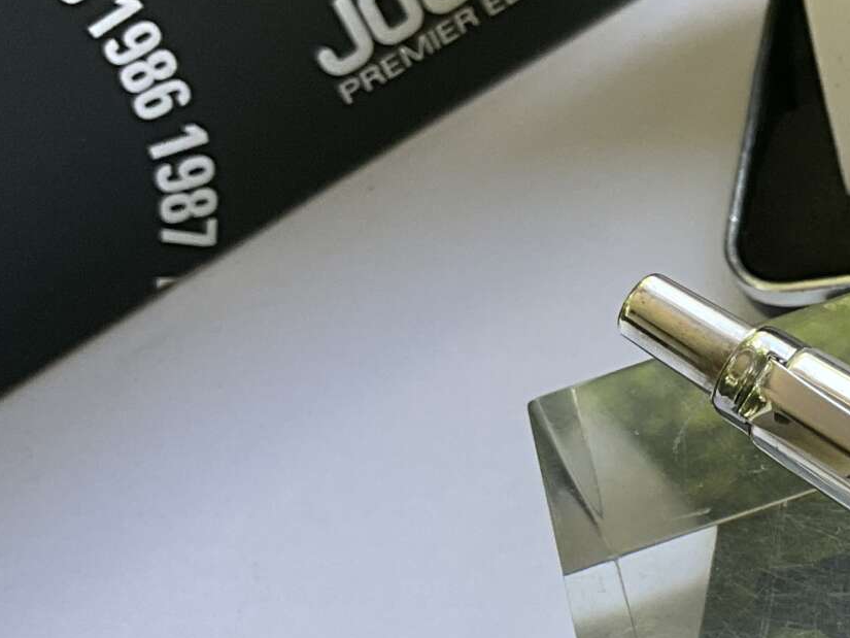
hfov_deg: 19.2
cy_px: 584
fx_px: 2210
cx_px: 1249
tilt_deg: -51.5
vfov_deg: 16.2
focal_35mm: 90
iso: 32
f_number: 1.8
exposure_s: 1/122
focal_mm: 3
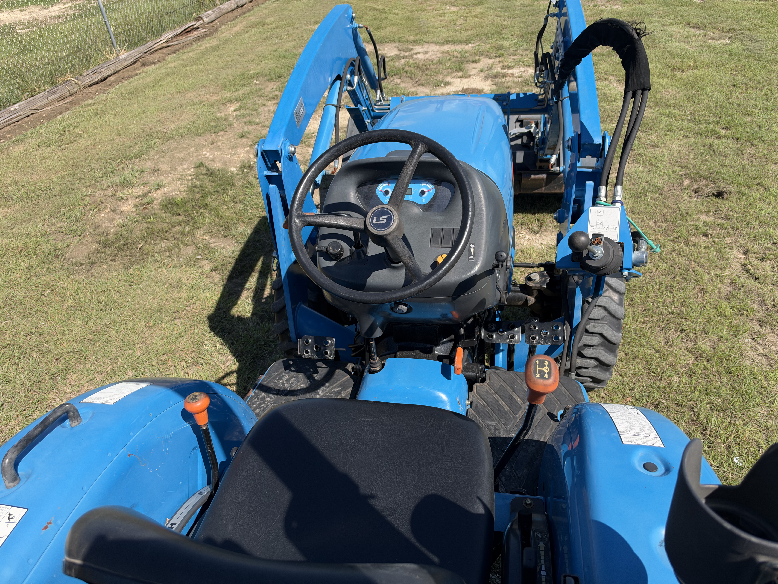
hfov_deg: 71.6
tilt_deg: -35.8
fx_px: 539
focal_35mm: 24
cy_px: 292
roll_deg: +5.7
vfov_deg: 56.8
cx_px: 389
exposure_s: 1/2667
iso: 64
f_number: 1.8
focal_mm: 6.93
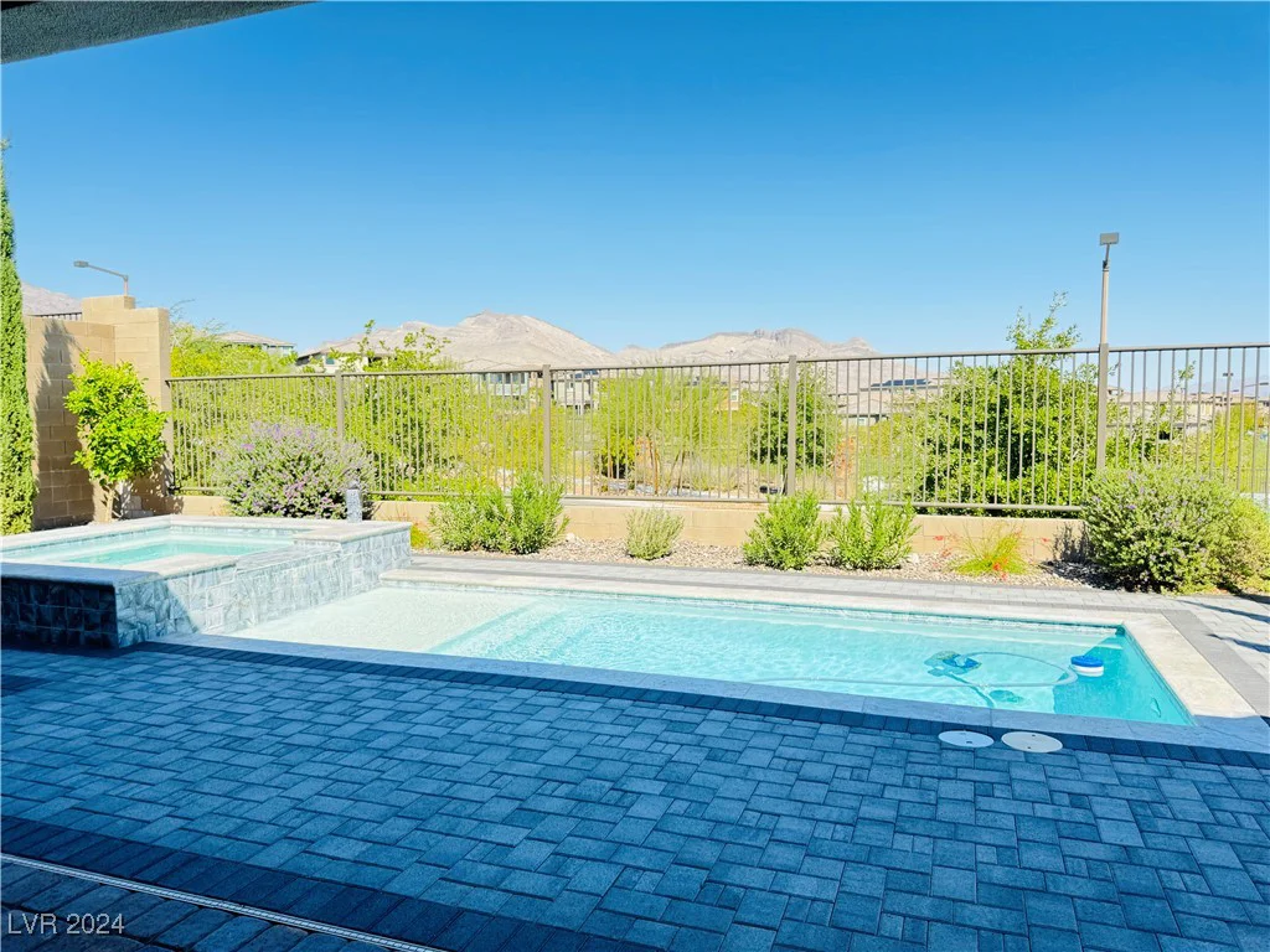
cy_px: 476
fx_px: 881
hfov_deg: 71.6
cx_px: 635
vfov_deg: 56.8
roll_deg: +0.1
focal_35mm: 24
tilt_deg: -4.9
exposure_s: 1/952
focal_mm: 6.76
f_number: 1.78
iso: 80
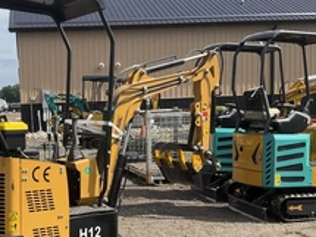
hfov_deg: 34.3
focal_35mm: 54
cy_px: 137
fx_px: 493
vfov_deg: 27.0
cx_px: 57
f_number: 1.8
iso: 25
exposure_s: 1/1848
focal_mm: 3
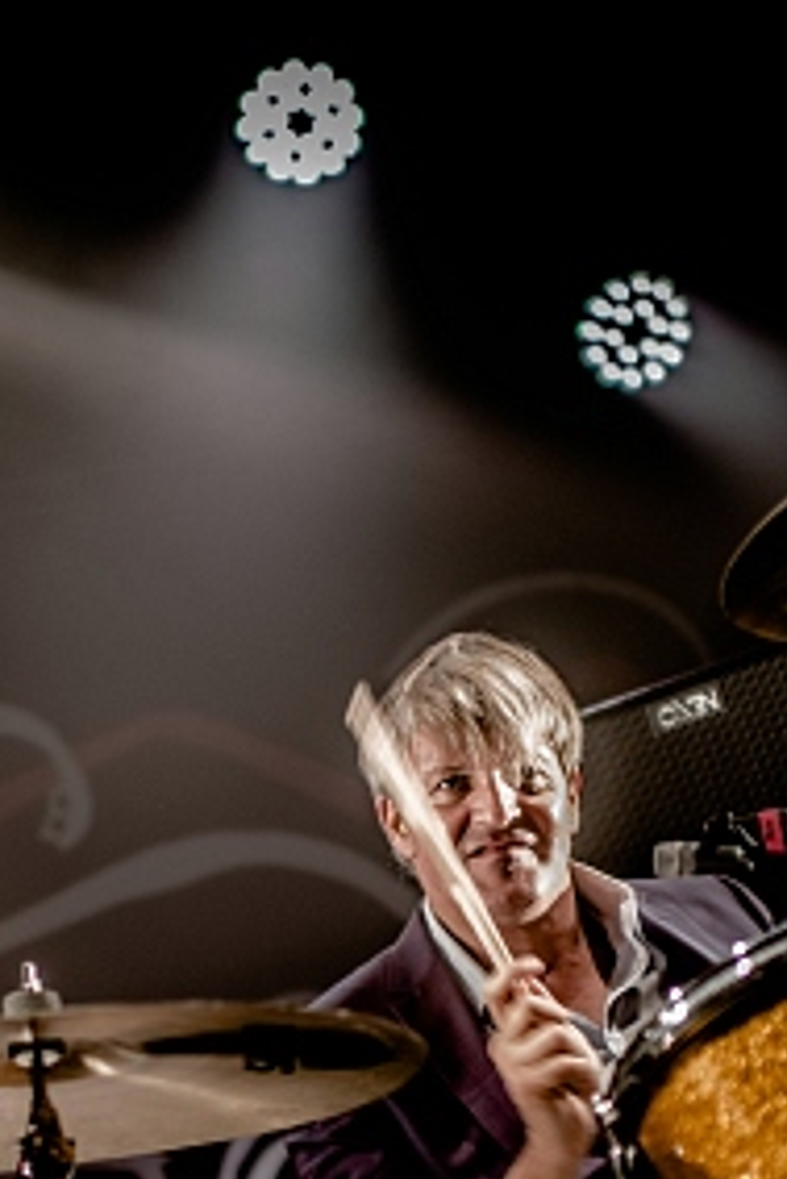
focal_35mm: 89
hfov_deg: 15.3
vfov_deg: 22.5
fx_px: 2915
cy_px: 973
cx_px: 192
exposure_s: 1/250
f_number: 1.4
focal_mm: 35
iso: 320
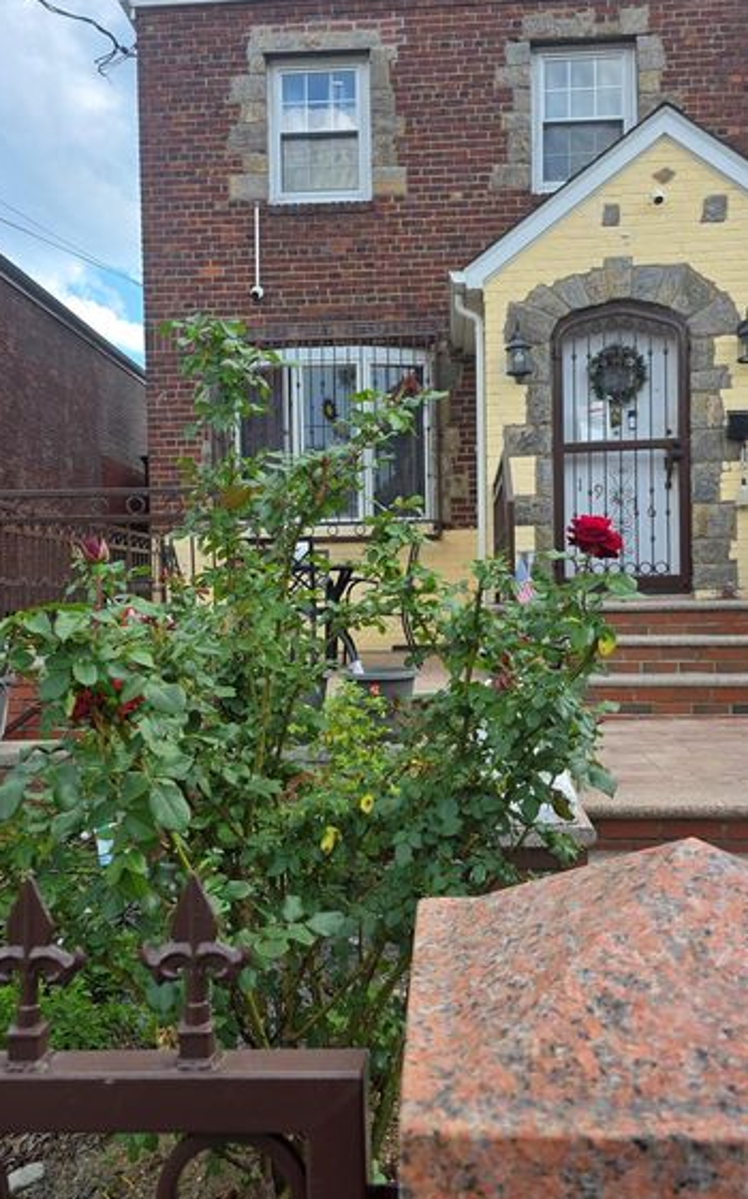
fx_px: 947
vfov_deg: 64.6
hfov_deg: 43.1
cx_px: 387
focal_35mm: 29
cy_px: 623
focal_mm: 6.3
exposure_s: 1/1789
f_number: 1.7
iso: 80
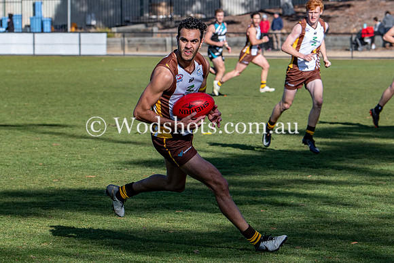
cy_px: 112
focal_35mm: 302
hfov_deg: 6.8
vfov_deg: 4.6
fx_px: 3305
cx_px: 137
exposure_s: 1/1250
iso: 200
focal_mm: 110
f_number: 5
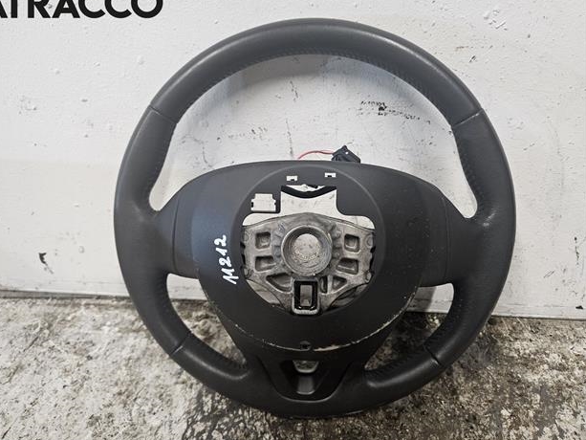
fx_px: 406
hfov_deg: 71.6
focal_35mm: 24
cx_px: 285
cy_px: 215
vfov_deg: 56.8
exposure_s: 1/100
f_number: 1.8
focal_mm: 5.4
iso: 400
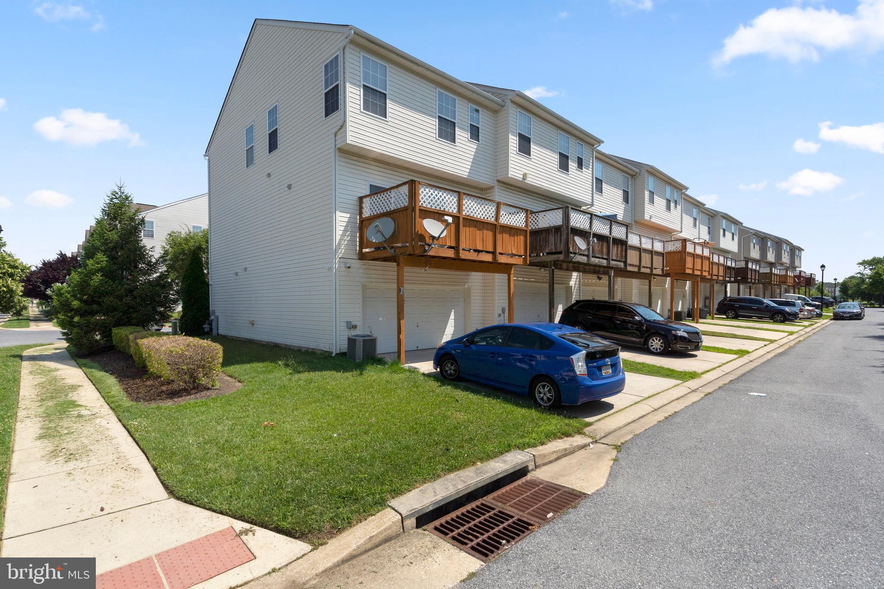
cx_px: 442
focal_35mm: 16
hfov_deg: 96.7
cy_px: 294
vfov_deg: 73.7
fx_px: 393
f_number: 8
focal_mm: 16
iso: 400
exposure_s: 1/4000
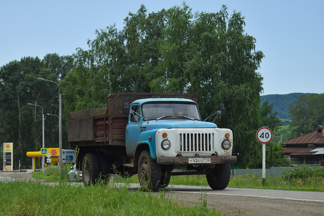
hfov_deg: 24.6
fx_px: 742
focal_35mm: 82
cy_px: 108
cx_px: 162
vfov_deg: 16.6
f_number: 6.3
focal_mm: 55
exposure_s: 1/800
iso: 200
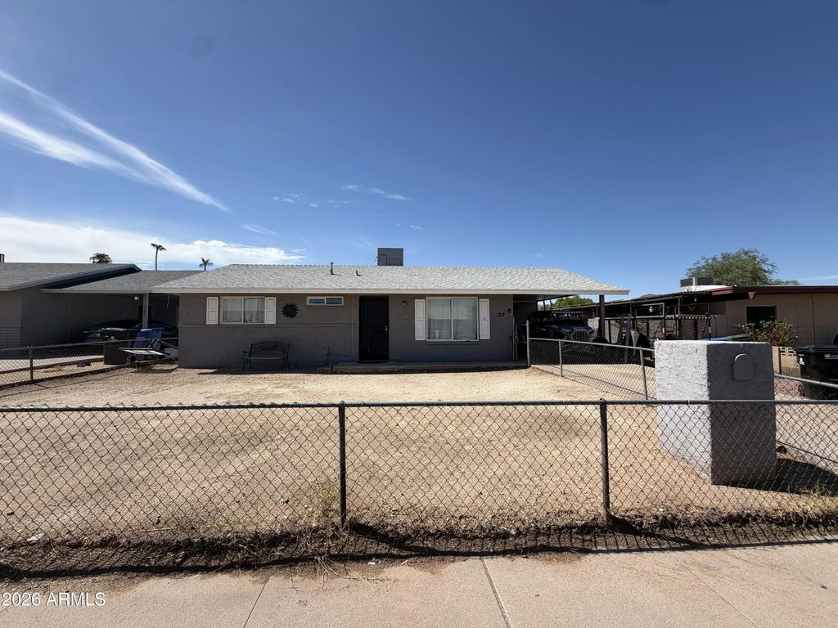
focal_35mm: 14
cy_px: 314
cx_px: 419
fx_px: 339
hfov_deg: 102.1
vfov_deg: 85.7
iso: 20
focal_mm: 2.22
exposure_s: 1/1050
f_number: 2.2
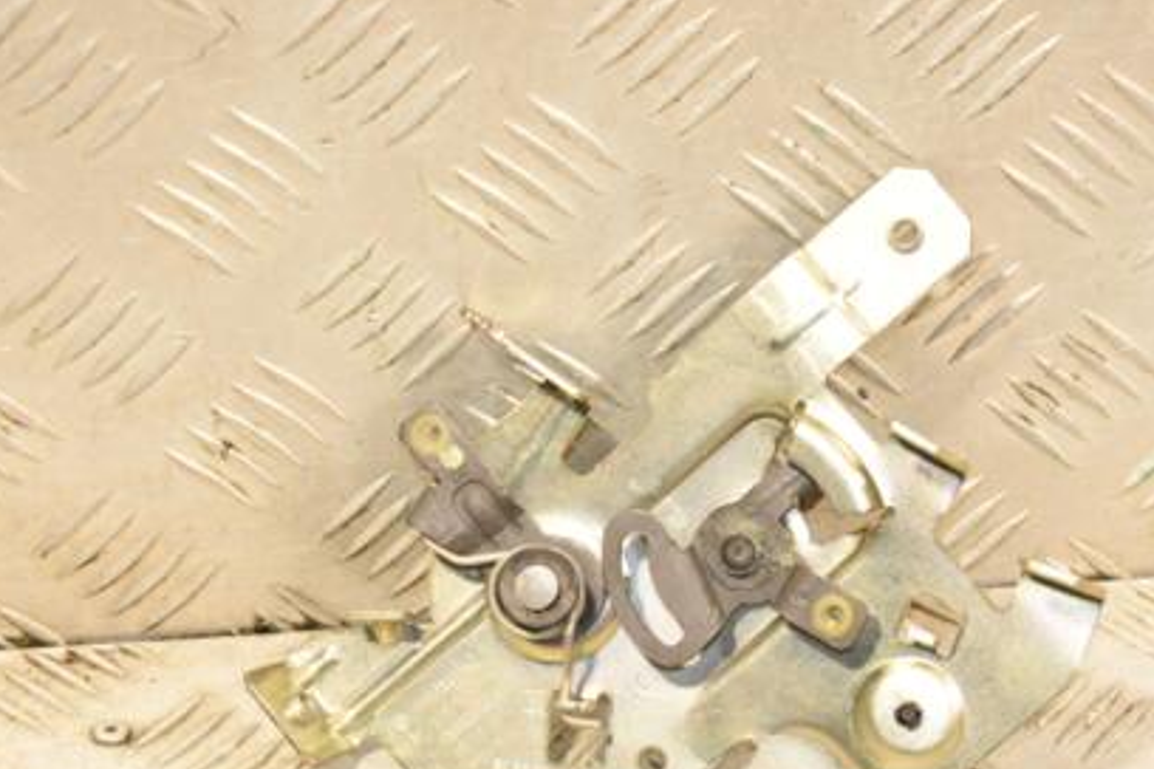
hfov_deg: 16.0
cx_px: 832
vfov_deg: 10.7
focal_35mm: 128
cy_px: 509
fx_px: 4103
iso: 800
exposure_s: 1/100
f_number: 5
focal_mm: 58
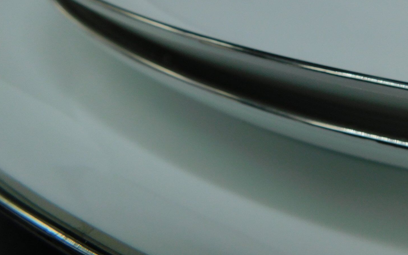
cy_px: 79
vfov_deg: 34.9
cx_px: 295
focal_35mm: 36
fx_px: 400
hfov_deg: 52.2
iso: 125
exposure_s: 1/500
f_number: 3
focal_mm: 4
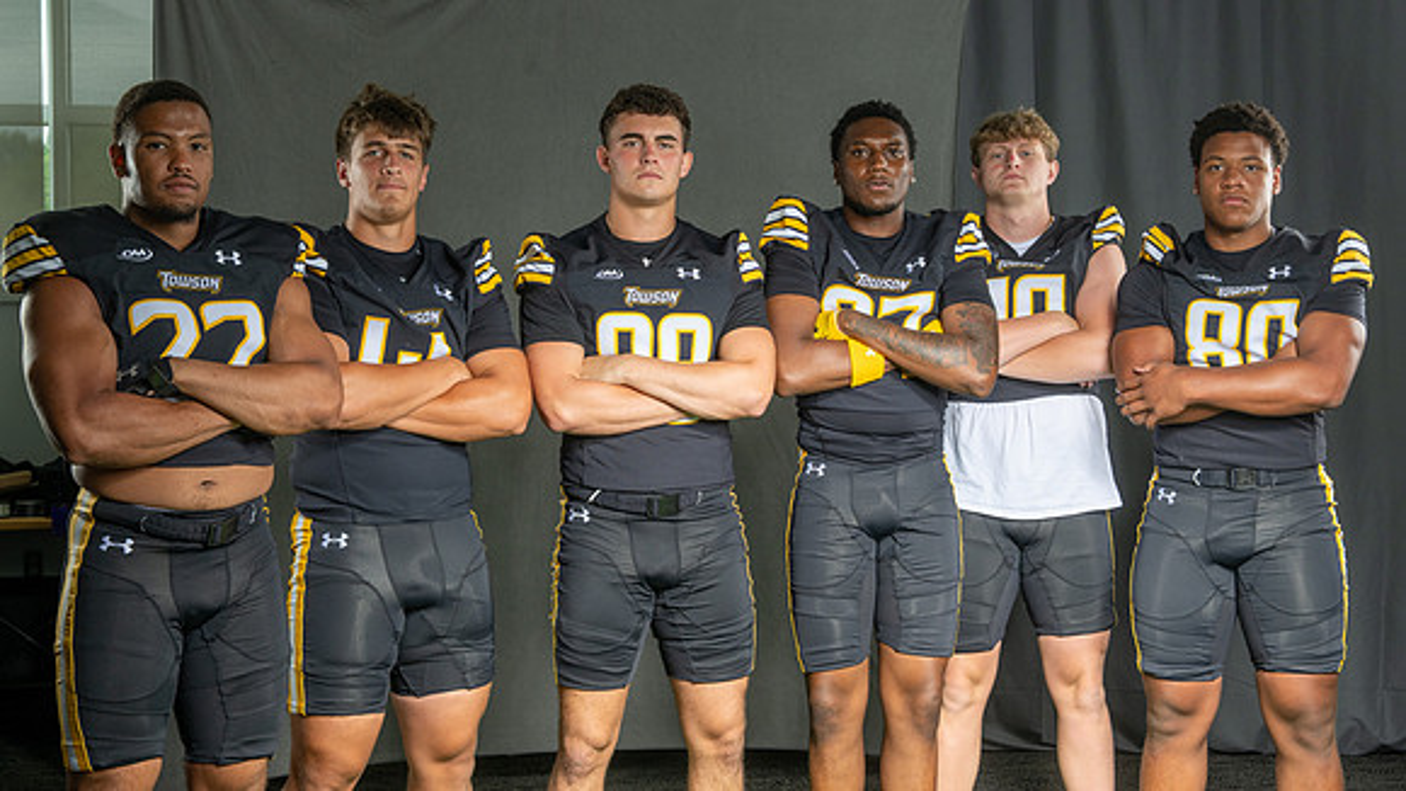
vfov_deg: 21.2
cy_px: 382
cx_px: 792
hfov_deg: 36.8
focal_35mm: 57
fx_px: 2113
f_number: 8
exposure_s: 1/200
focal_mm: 48
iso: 200
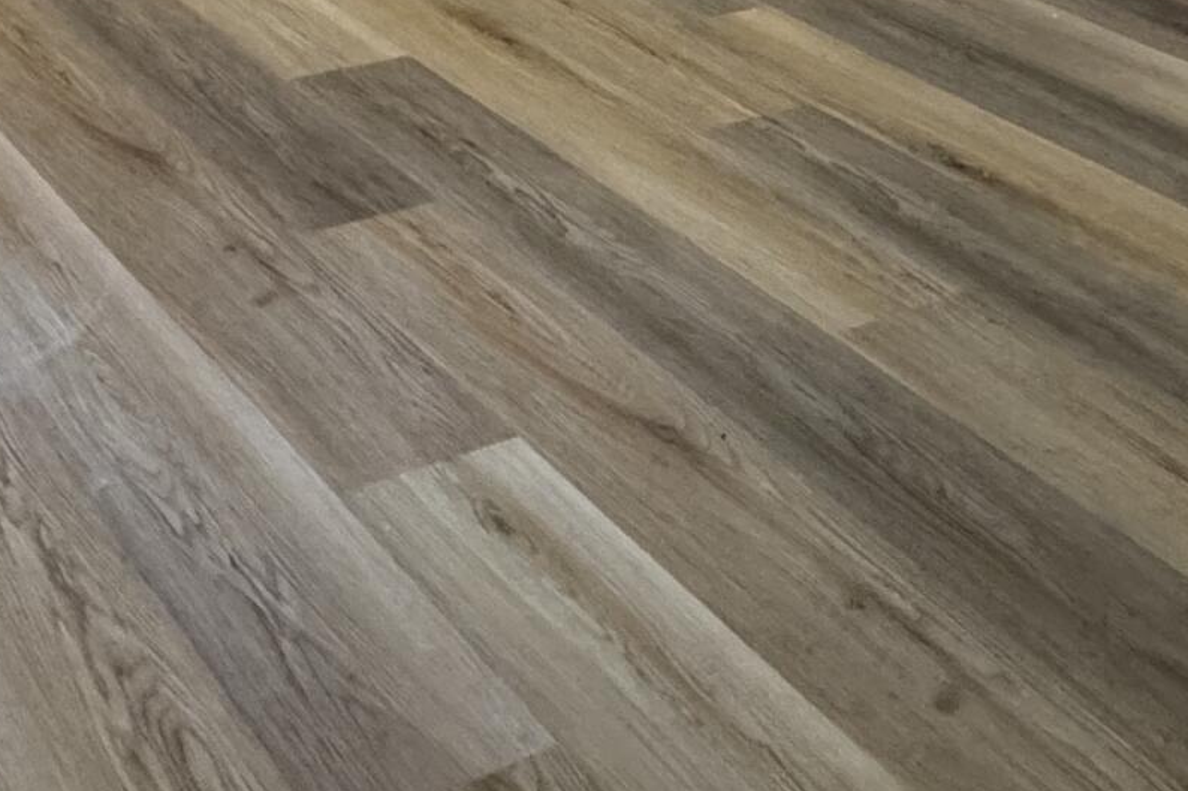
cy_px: -846
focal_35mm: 55
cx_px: 21
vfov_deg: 17.1
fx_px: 1815
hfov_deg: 33.4
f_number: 2.2
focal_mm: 2.22
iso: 250
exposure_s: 1/120
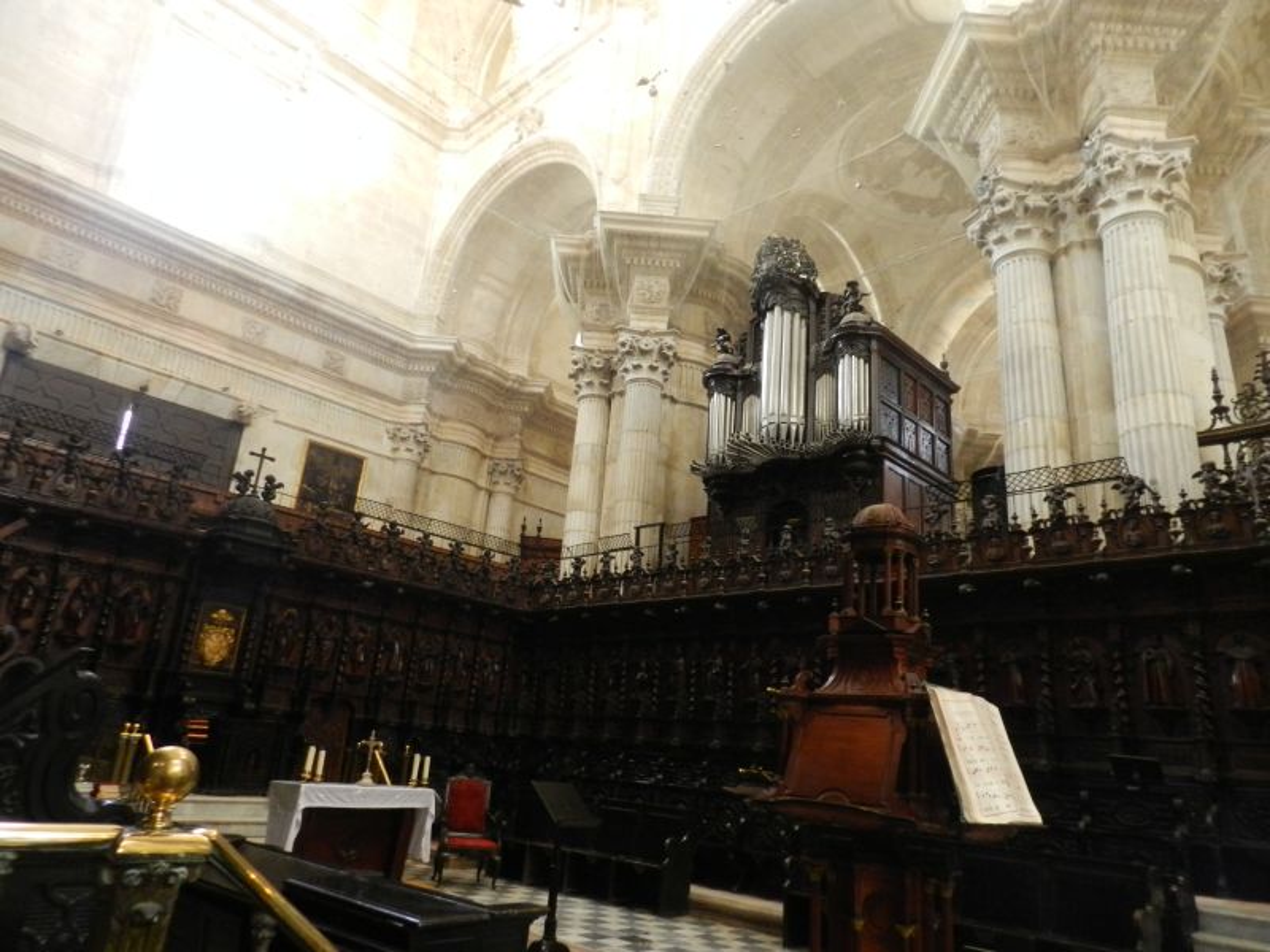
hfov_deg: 73.9
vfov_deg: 58.9
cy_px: 476
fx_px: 844
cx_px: 635
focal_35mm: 23
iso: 800
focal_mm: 4
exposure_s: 1/13
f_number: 3.4
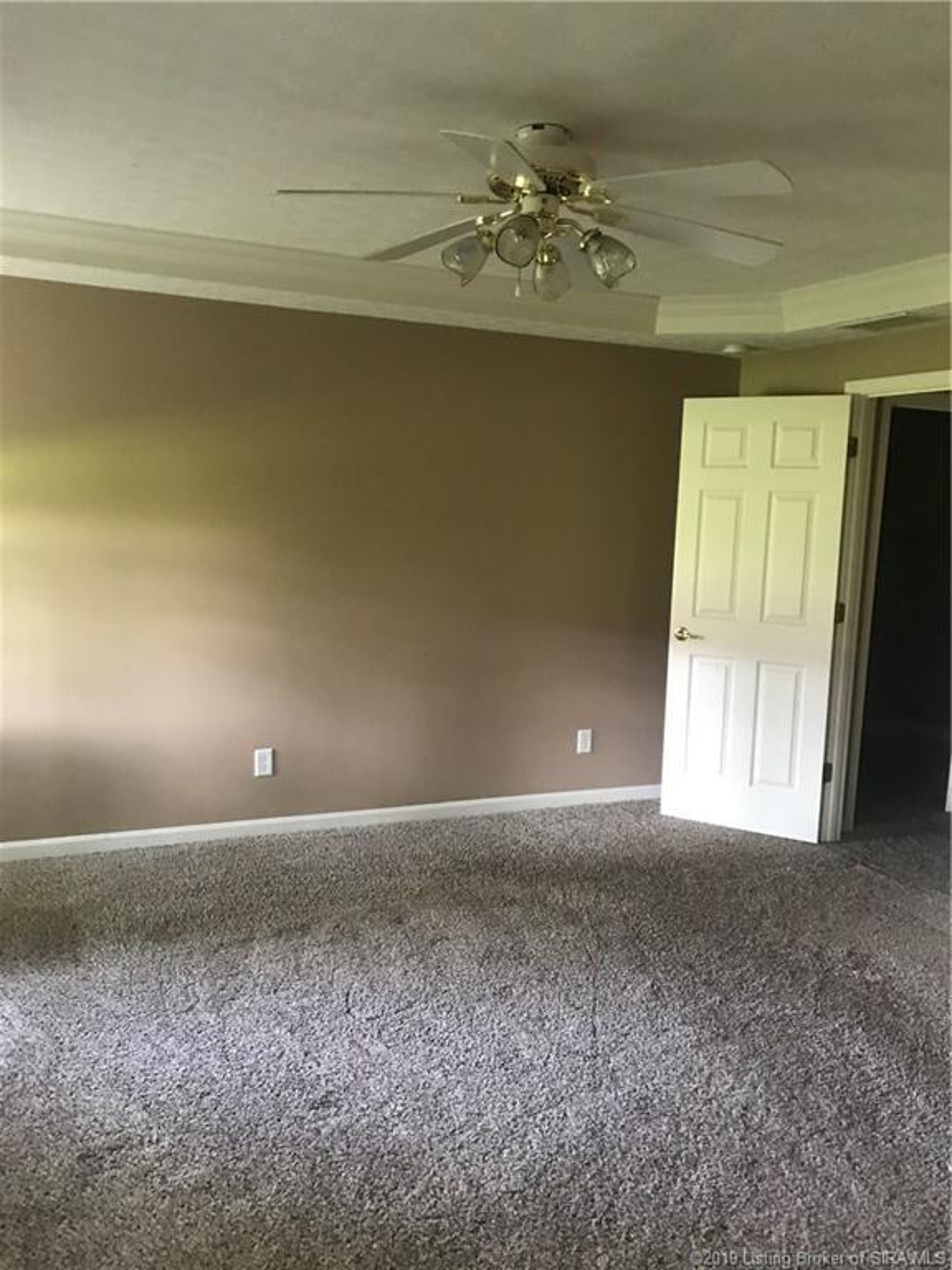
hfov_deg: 49.7
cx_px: 476
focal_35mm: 28
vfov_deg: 63.4
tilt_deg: -8.0
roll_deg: -1.7
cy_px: 635
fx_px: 1027
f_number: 1.8
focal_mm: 3.99
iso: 100
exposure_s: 1/11
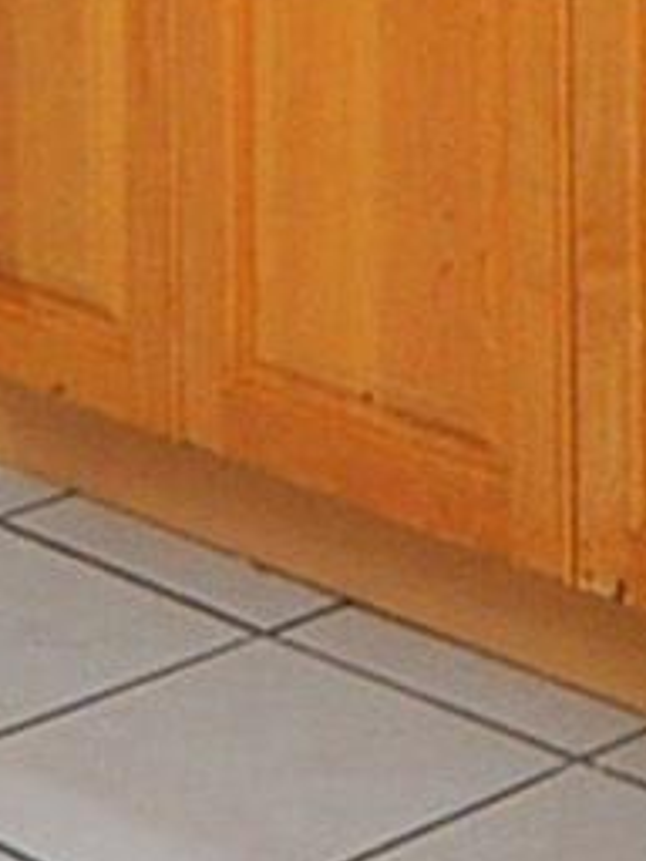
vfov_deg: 10.7
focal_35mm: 163
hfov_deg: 8.9
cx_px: 919
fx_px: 4056
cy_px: -1053
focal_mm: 10
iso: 320
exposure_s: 1/40
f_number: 5
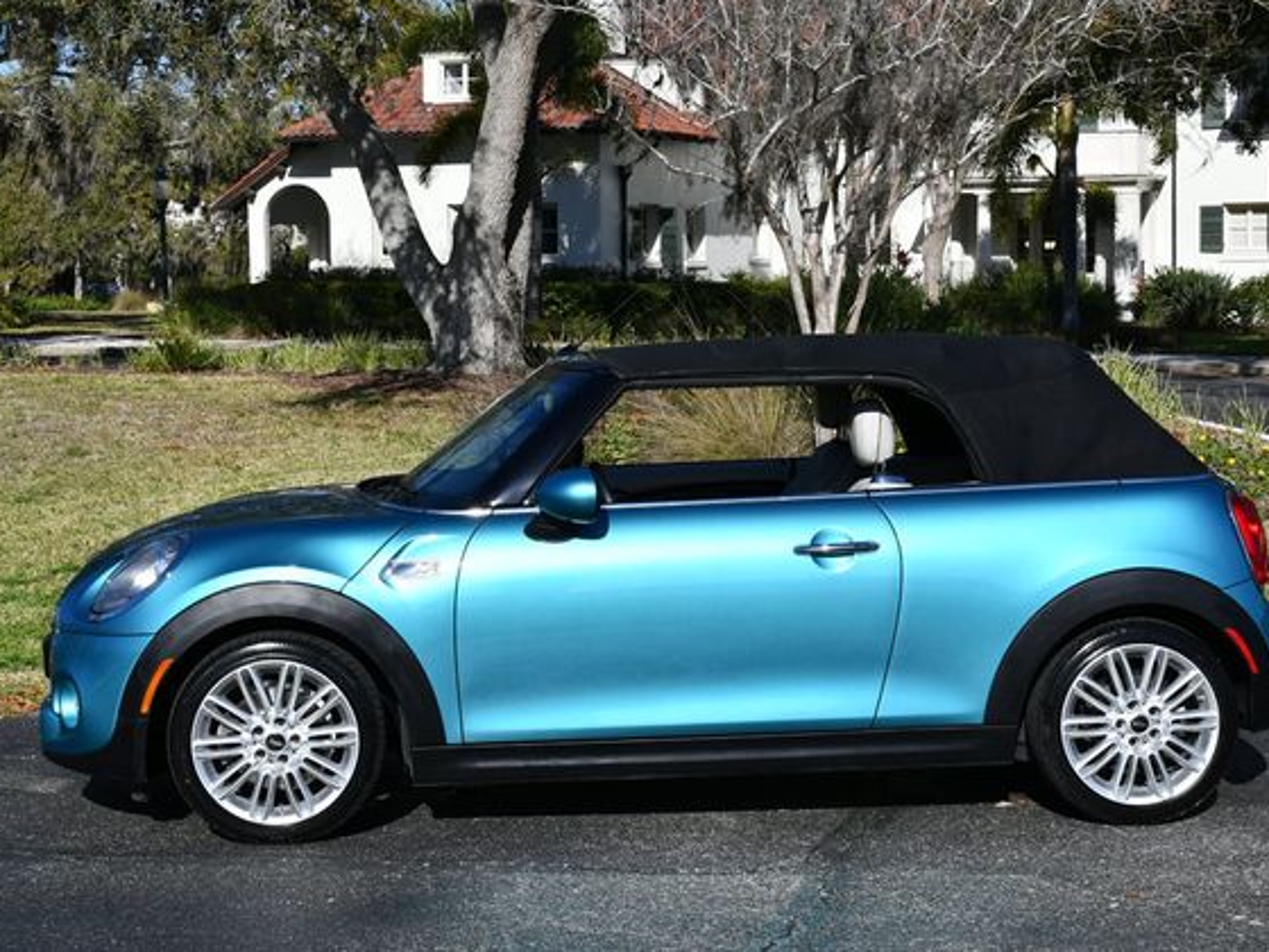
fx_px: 2420
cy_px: 469
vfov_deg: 22.3
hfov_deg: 29.4
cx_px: 691
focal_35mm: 66
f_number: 9
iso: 100
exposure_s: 1/320
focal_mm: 30
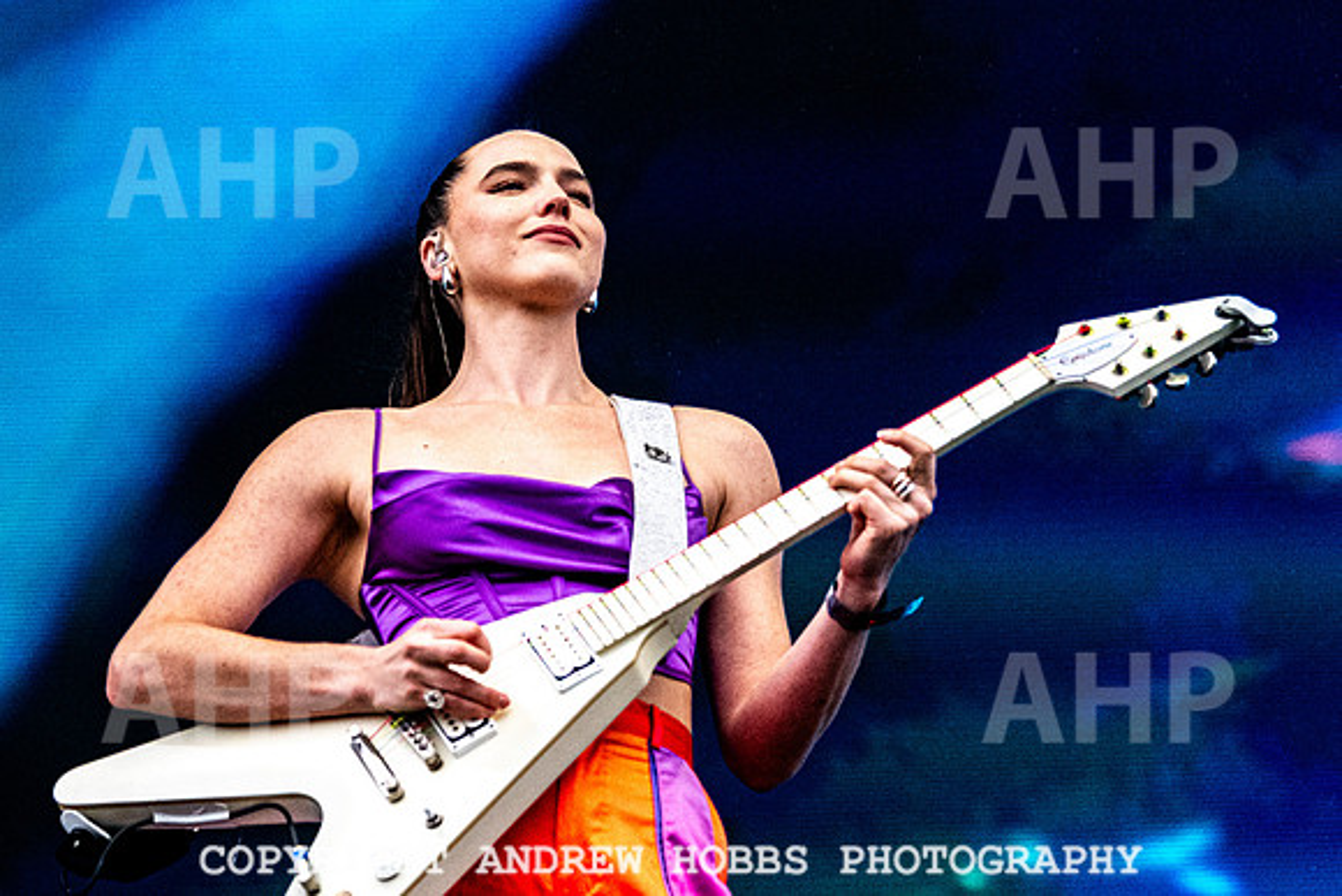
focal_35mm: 180
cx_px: 620
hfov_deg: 11.4
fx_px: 6722
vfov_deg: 7.6
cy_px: 437
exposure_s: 1/6400
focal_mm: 110
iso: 1250
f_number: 3.2
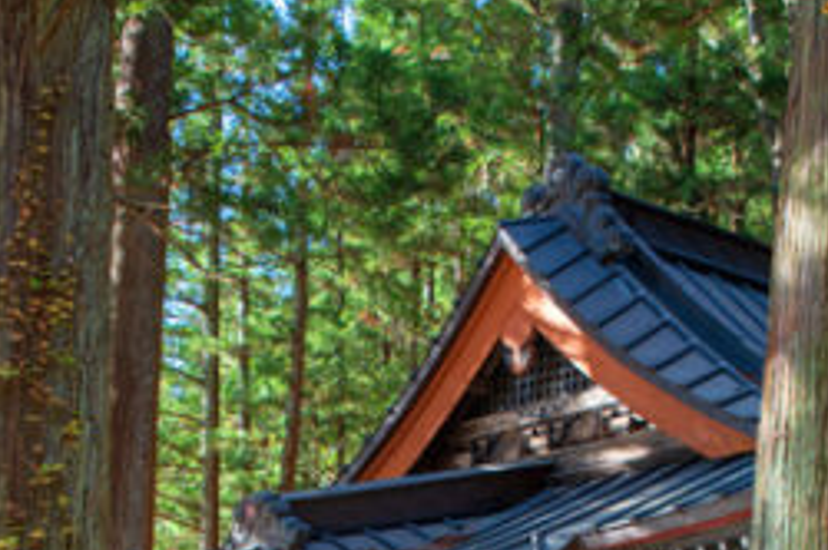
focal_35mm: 101
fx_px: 2320
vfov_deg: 13.2
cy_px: 623
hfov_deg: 20.2
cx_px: 457
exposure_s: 1/40
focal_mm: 42
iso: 100
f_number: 7.1
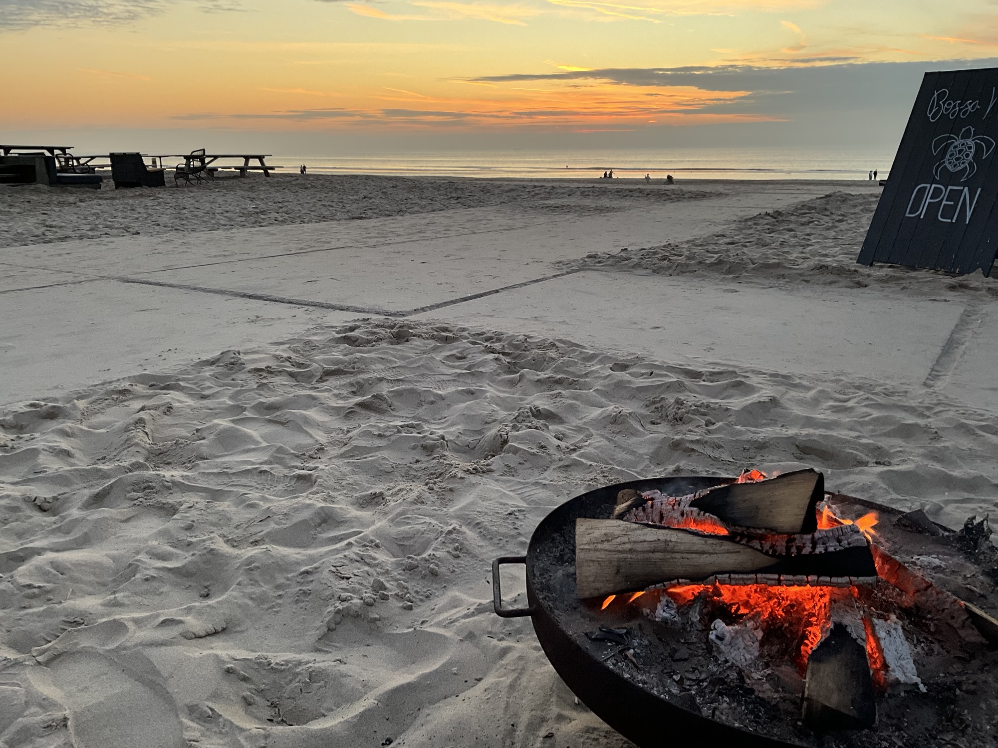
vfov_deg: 48.2
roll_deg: +1.0
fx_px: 836
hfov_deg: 61.7
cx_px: 499
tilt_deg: -14.7
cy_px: 374
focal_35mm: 29
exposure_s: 1/91
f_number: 1.8
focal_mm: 3
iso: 64
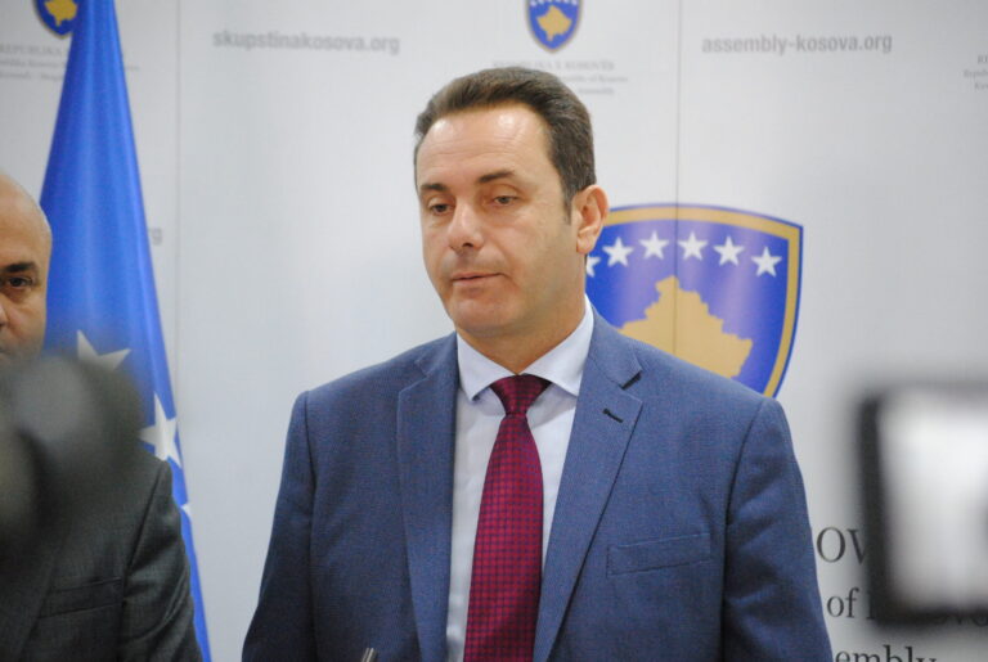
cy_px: 331
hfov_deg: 16.0
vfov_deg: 10.8
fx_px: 3505
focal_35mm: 128
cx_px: 494
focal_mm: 85
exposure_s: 1/60
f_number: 4.2
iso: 1600
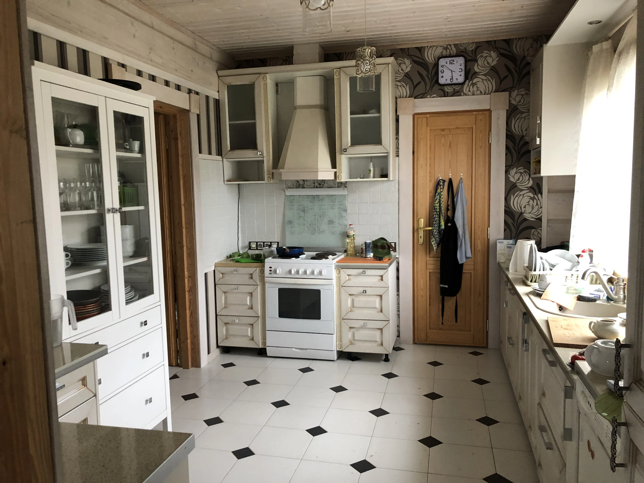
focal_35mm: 28
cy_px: 242
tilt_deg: -7.5
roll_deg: +0.8
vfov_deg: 49.7
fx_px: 521
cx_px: 322
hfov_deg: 63.4
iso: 80
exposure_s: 1/15
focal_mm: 4
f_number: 1.8
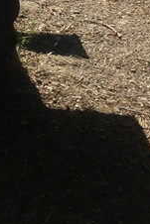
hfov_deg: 10.0
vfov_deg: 14.9
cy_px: -104
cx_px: -138
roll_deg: -2.4
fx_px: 799
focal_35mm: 128
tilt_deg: -15.2
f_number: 2.2
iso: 32
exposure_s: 1/2326
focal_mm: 4.15
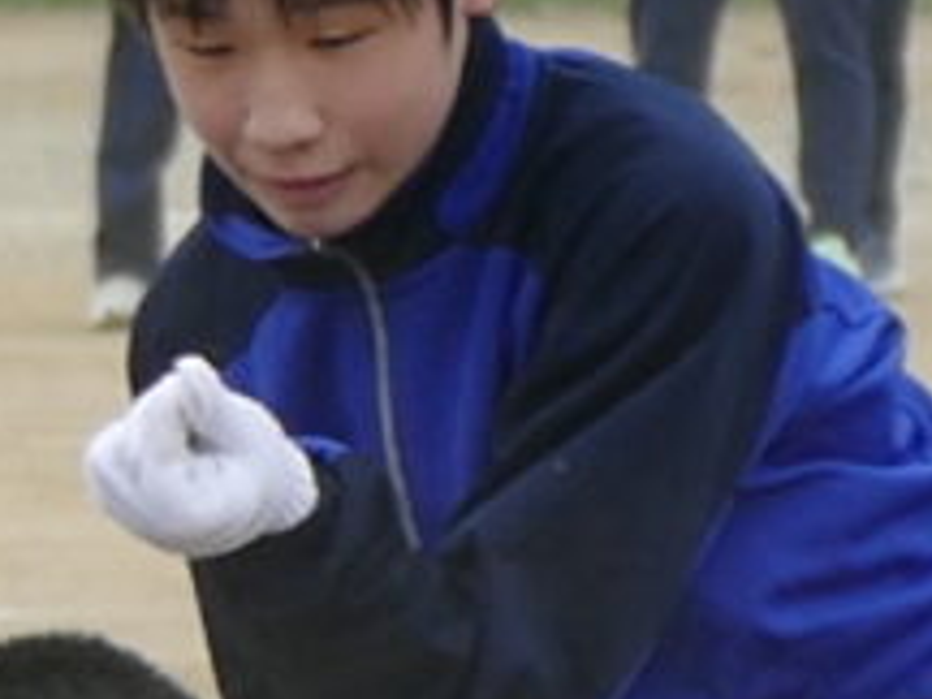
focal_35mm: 1365
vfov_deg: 1.1
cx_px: -1320
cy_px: 1398
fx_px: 36751
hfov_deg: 1.4
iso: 125
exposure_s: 1/800
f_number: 4
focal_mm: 61.93
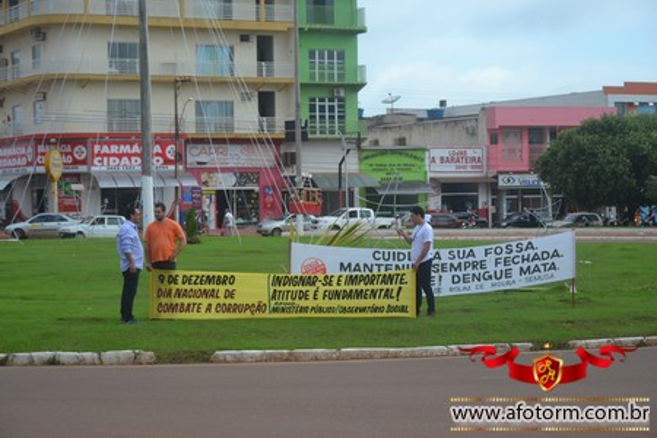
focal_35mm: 93
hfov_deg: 21.9
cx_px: 328
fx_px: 1697
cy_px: 219
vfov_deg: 14.7
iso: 125
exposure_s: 1/500
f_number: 5.6
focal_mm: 62
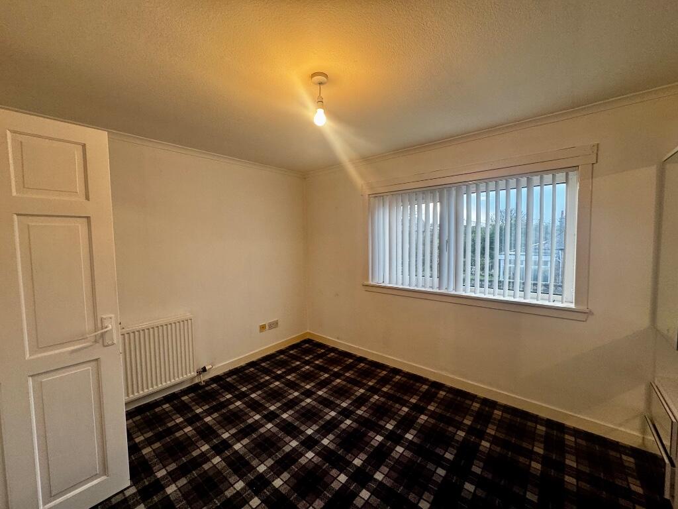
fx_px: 274
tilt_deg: -3.1
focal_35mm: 14
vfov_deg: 85.7
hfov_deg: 102.1
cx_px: 339
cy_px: 254
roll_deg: +1.0
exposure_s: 1/100
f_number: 2.2
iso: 160
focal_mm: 2.22
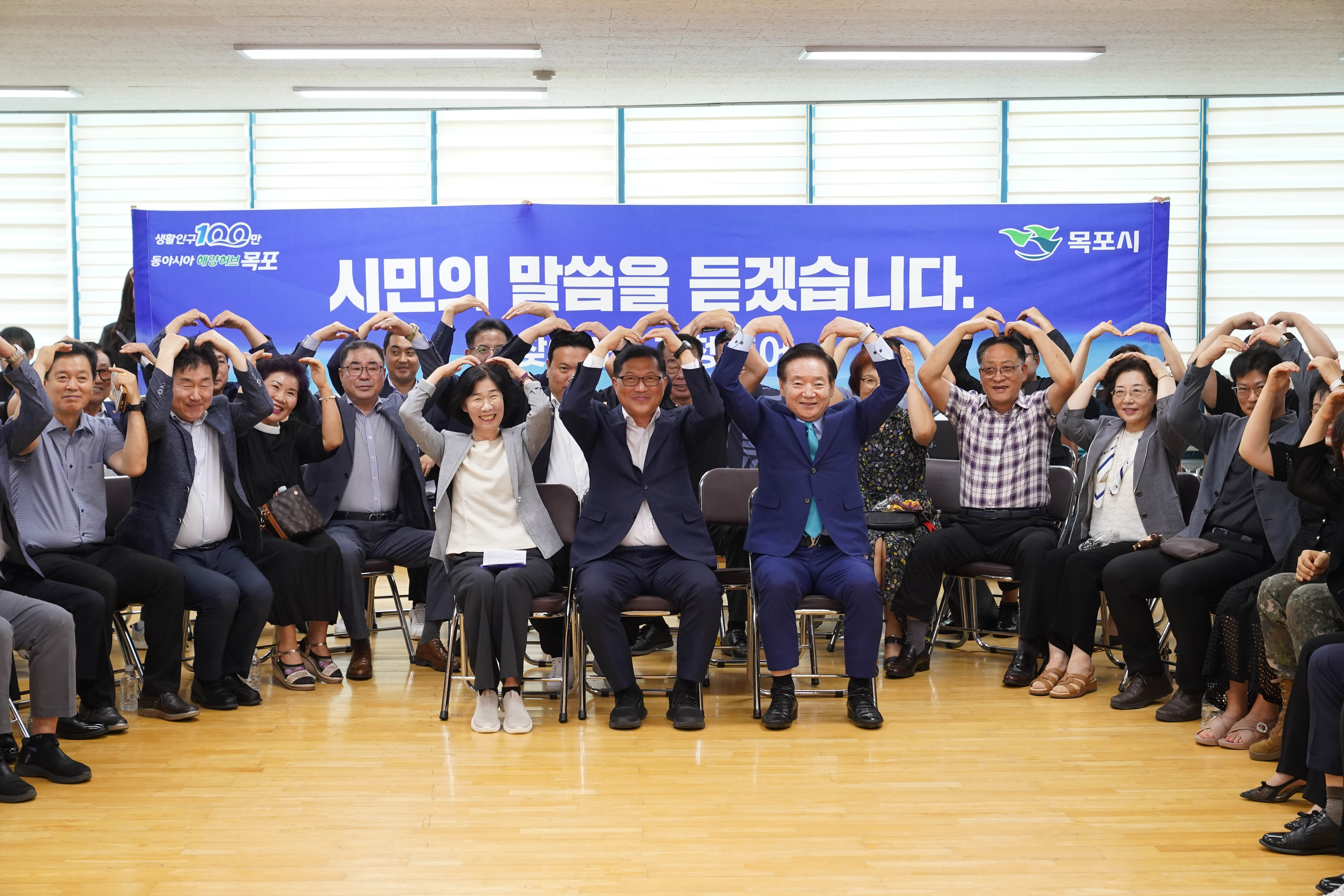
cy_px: 448
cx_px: 672
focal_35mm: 55
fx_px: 2053
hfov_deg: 36.2
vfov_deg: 24.6
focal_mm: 55
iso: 2500
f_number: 4
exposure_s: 1/160
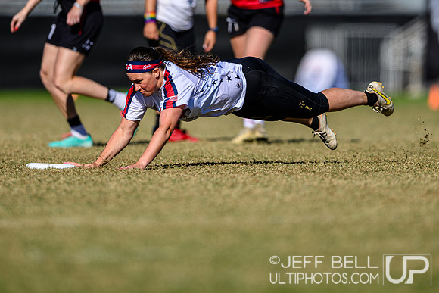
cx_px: 219
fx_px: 7459
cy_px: 99
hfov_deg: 3.4
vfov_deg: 2.2
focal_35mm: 612
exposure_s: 1/3200
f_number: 3.2
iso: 100
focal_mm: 400
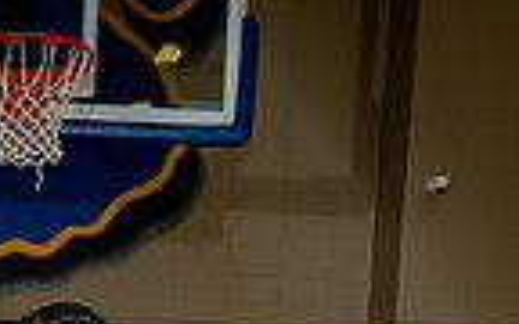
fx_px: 1443
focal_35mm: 102
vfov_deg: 10.9
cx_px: 40
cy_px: 774
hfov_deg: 20.0
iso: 160
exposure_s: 1/250
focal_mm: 32
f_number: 4
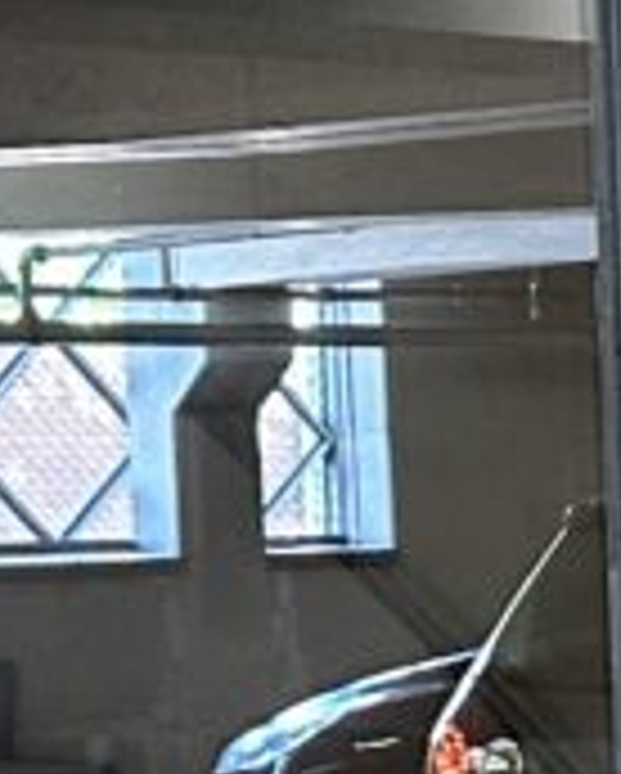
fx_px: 4793
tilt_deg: -2.0
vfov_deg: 9.2
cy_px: 752
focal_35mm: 209
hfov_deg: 7.0
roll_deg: +1.2
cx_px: 1526
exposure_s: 1/55
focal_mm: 6.86
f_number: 1.78
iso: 250
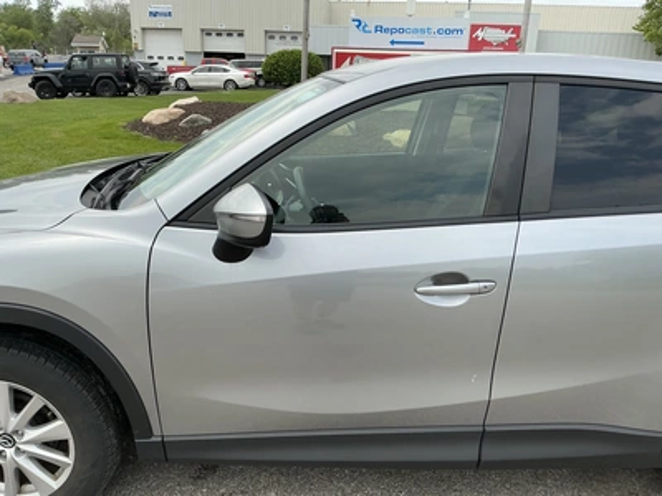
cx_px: 331
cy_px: 248
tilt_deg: -17.4
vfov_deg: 49.7
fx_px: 535
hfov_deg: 63.4
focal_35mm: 28
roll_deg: -0.3
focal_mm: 3
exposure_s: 1/929
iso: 25
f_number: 1.8
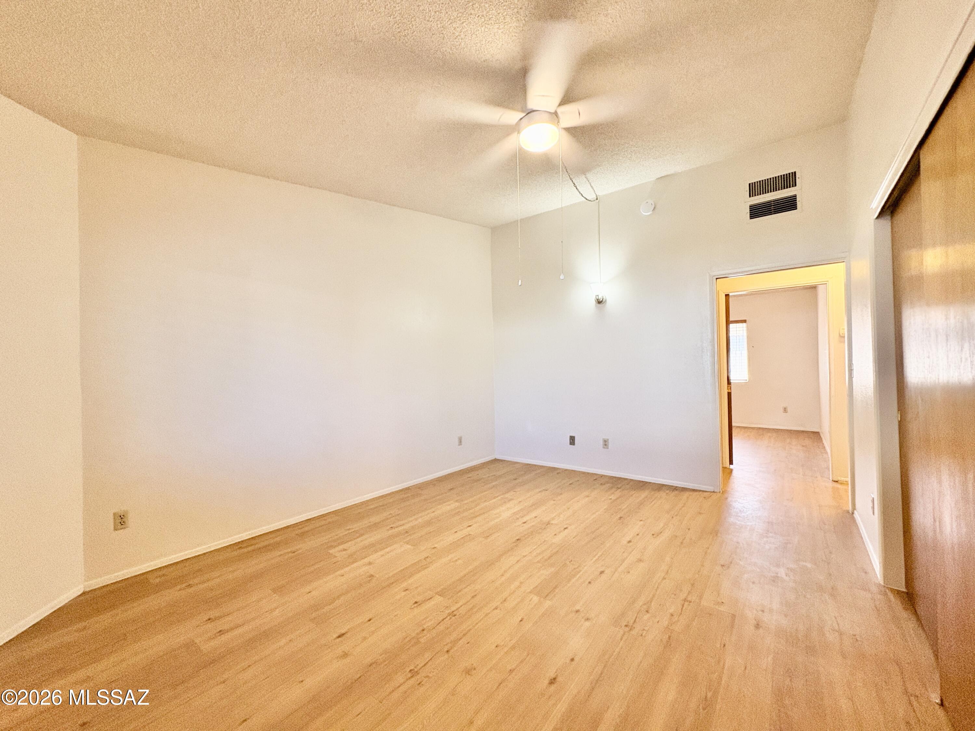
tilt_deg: +1.3
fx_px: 394
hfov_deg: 102.1
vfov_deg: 85.7
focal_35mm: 14
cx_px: 488
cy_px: 366
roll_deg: +1.4
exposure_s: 1/60
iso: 320
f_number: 2.2
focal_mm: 2.22
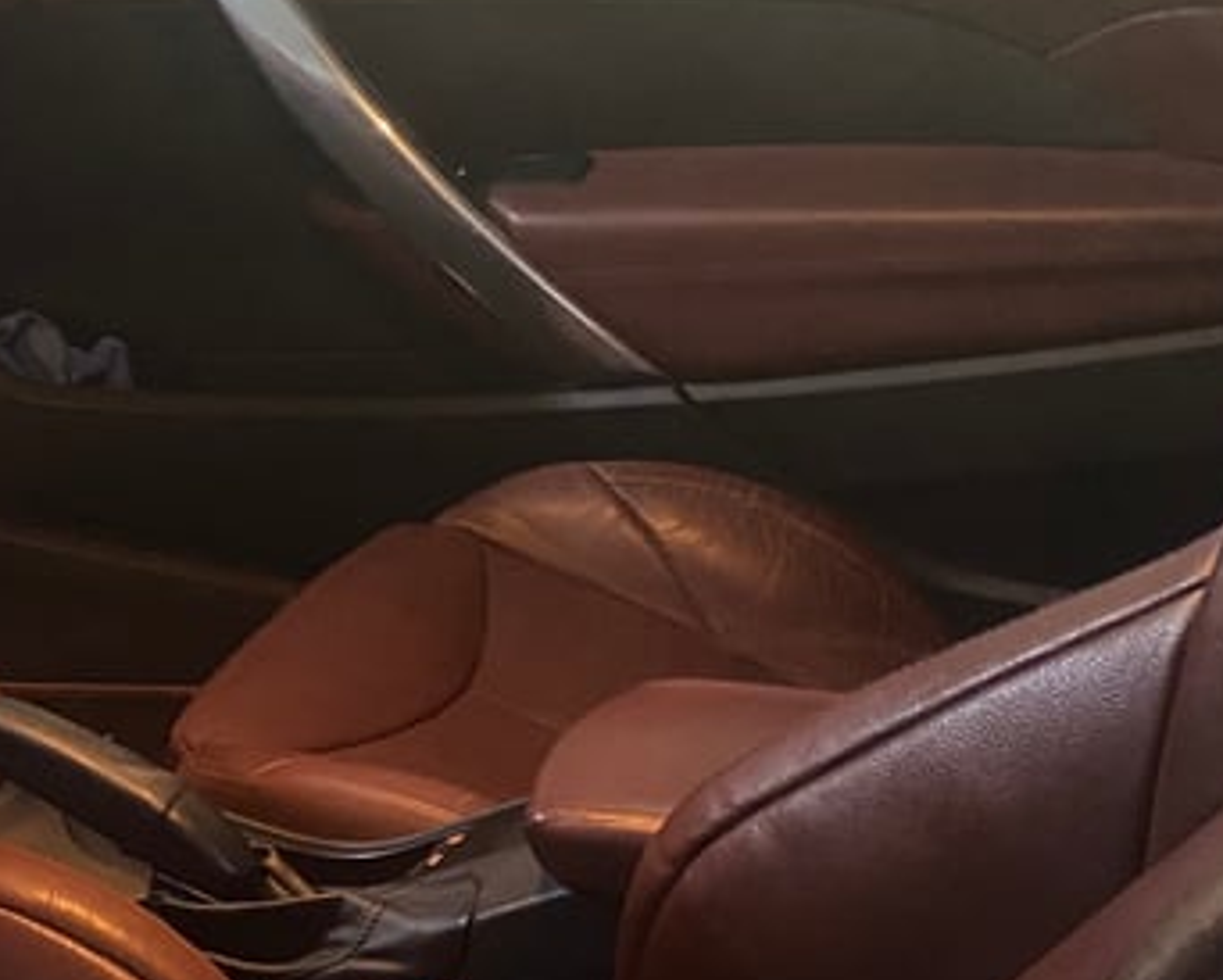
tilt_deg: -24.1
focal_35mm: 76
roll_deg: +1.7
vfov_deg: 20.1
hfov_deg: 22.9
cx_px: -272
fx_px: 2752
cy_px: 662
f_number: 1.8
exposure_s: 1/24
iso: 800
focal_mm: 4.25
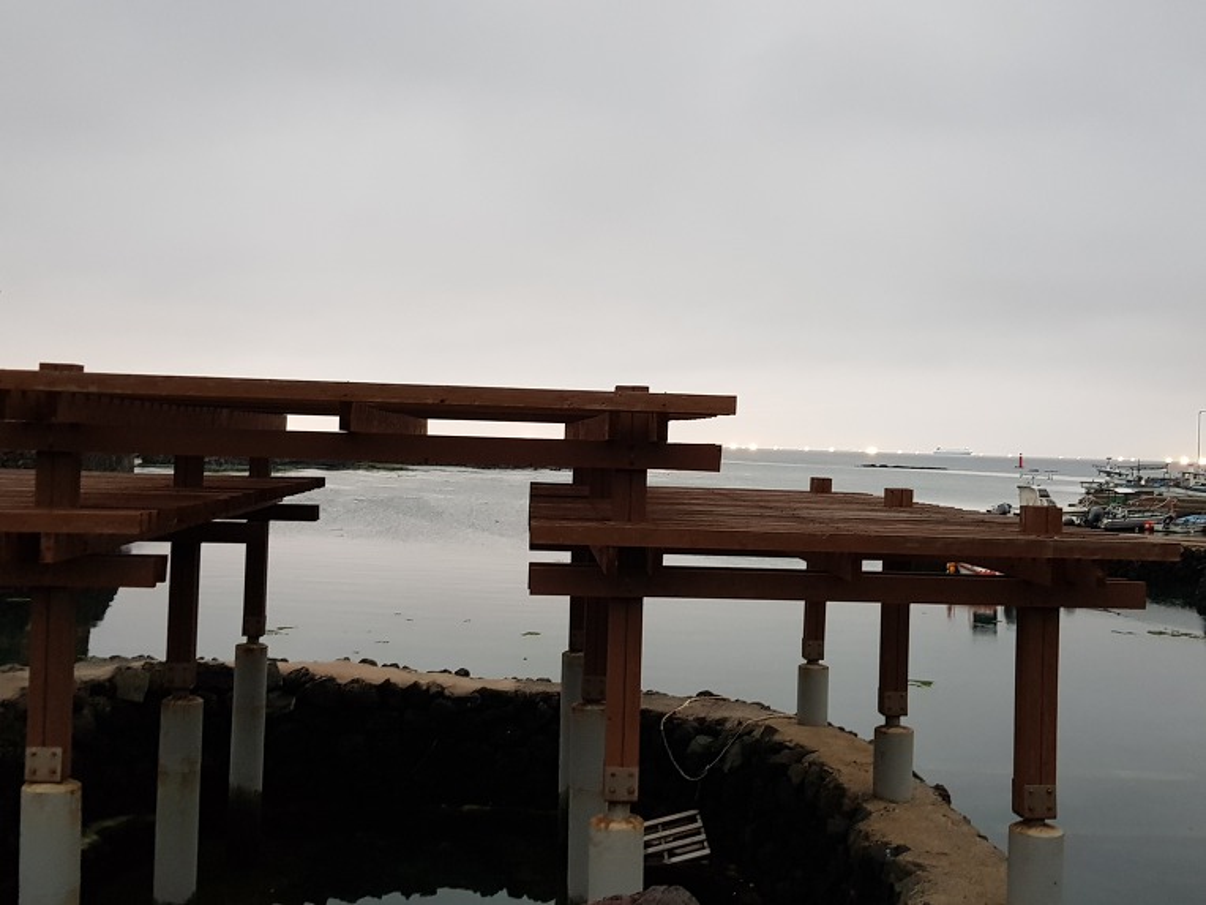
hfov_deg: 67.3
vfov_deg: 53.1
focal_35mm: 26
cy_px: 452
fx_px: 906
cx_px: 603
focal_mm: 4.3
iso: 200
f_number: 1.7
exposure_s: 1/11
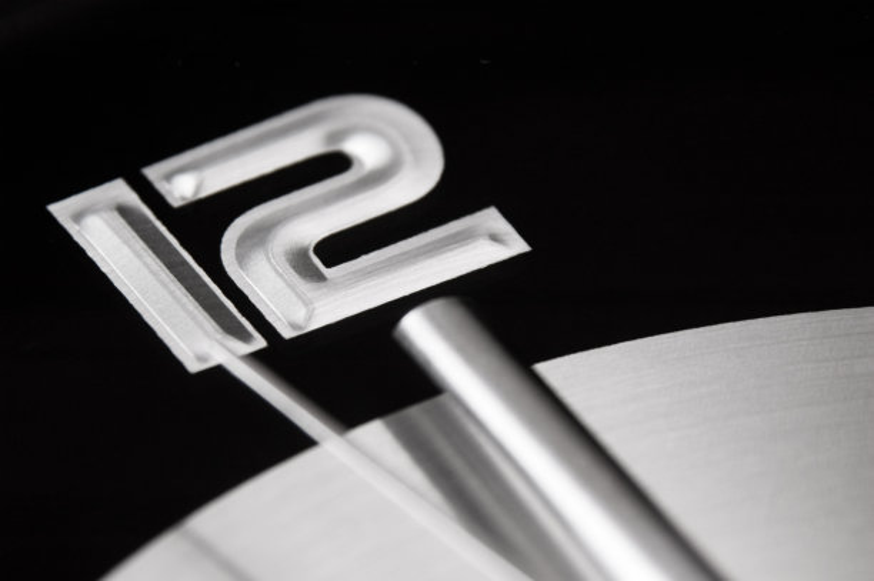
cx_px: 437
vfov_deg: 3.1
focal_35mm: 450
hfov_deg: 4.6
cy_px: 290
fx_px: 10916
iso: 200
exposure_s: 1/2000
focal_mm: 300
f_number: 7.1
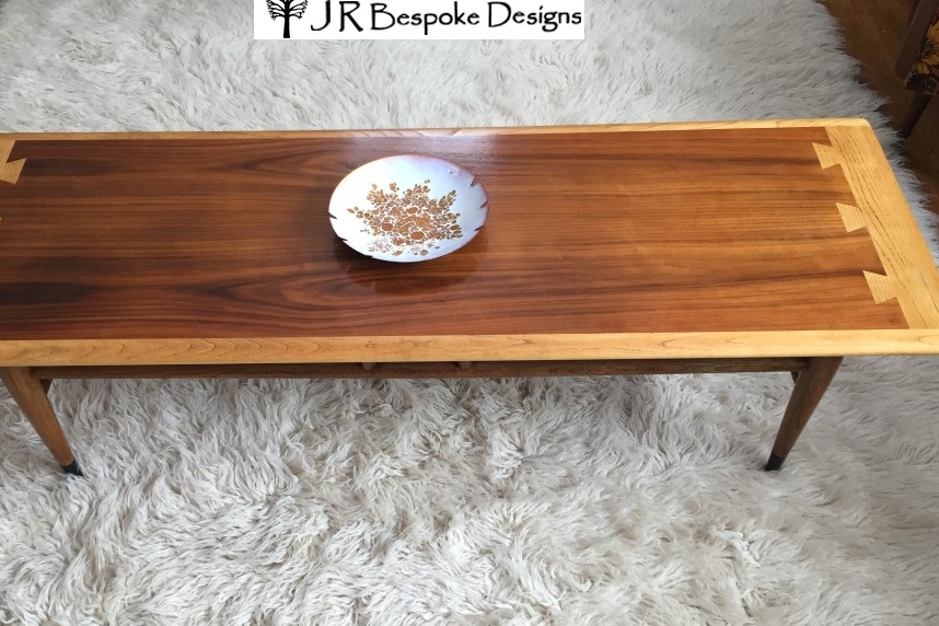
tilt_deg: -50.8
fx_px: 939
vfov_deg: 36.8
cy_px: 349
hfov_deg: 53.1
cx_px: 432
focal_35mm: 36
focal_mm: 4.15
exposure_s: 1/30
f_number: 2.2
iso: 80
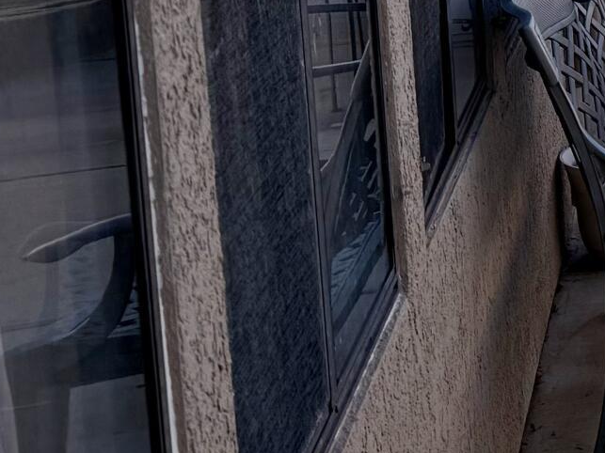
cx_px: 1140
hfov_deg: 14.9
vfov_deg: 12.8
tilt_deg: -7.9
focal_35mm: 112
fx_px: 1957
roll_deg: +0.9
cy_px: -140
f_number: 1.78
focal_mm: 6.76
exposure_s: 1/4405
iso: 80
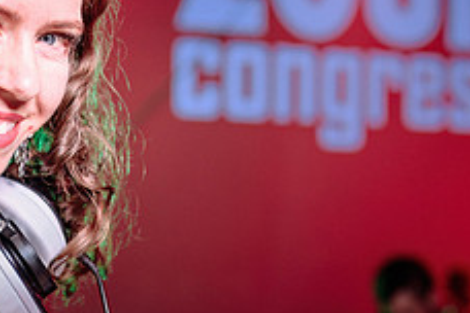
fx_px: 1527
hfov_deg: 17.5
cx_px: 188
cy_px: 174
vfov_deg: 11.7
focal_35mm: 117
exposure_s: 1/100
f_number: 2.8
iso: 800
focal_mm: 46
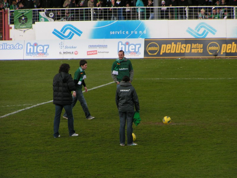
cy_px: 89
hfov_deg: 7.3
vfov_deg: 5.5
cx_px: 118
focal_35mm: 271
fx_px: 1855
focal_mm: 41.4
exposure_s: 1/320
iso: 50
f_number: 4.5
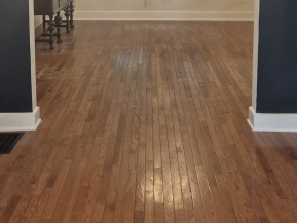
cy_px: -5
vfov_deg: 26.0
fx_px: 455
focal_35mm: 53
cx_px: 143
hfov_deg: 36.2
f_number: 1.8
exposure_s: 1/120
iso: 640
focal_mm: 5.4
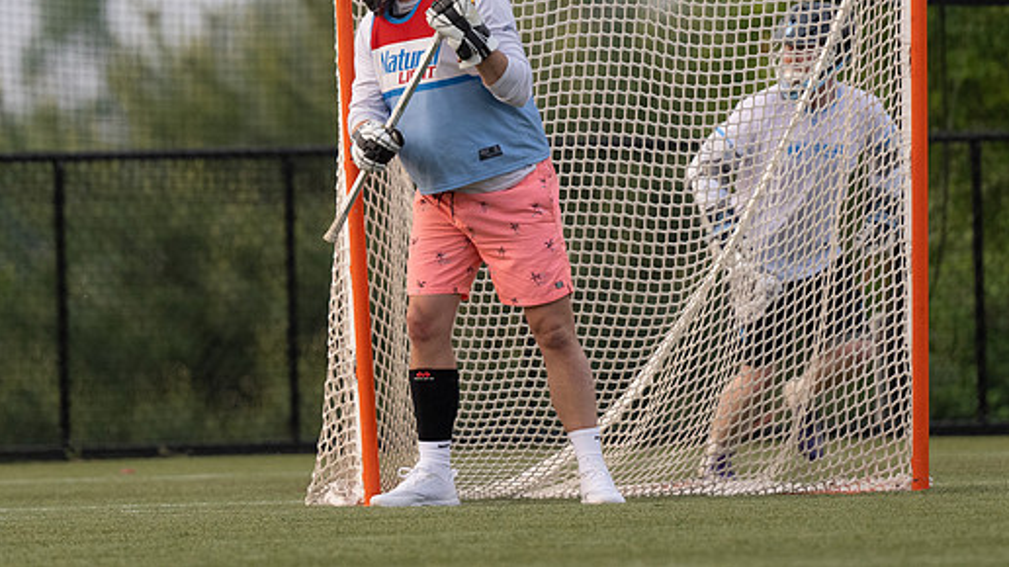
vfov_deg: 1.3
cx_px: 323
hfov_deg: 2.4
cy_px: 53
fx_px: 24502
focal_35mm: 916
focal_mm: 500
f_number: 5.6
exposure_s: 1/1000
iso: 1600
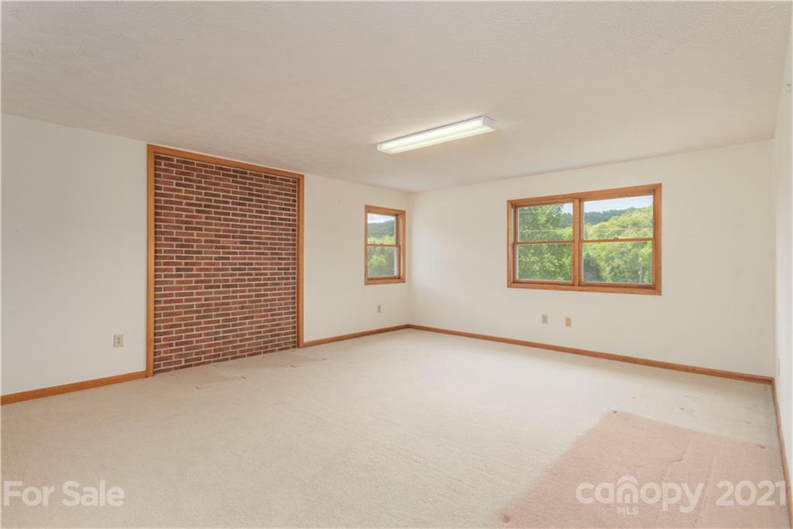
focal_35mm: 17
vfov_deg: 70.5
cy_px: 264
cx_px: 396
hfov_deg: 93.3
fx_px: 374
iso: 400
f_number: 7.1
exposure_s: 1/200
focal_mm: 17
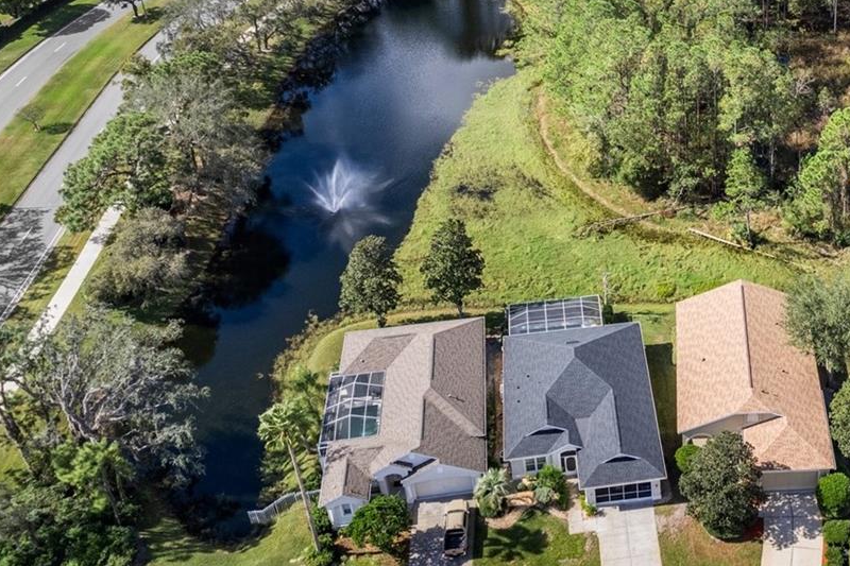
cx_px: 726
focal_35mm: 44
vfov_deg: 29.6
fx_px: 1039
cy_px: 96
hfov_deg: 41.8
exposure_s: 1/1250
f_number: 2.8
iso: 140
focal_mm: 8.38
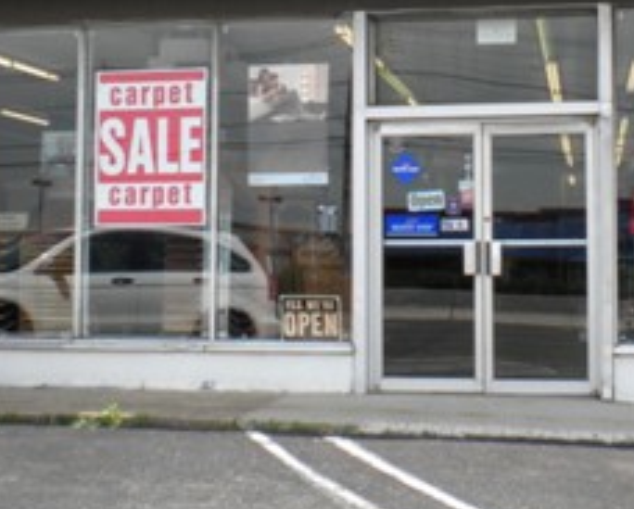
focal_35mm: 67
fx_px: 1259
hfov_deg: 28.0
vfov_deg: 22.8
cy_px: 167
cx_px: 456
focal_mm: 6.3
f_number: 4.6
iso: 80
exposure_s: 1/293
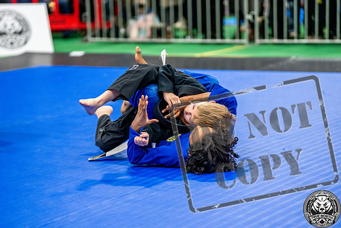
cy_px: 114
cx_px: 170
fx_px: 1042
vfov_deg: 12.5
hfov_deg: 18.6
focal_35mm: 110
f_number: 2.8
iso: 5000
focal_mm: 110
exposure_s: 1/500
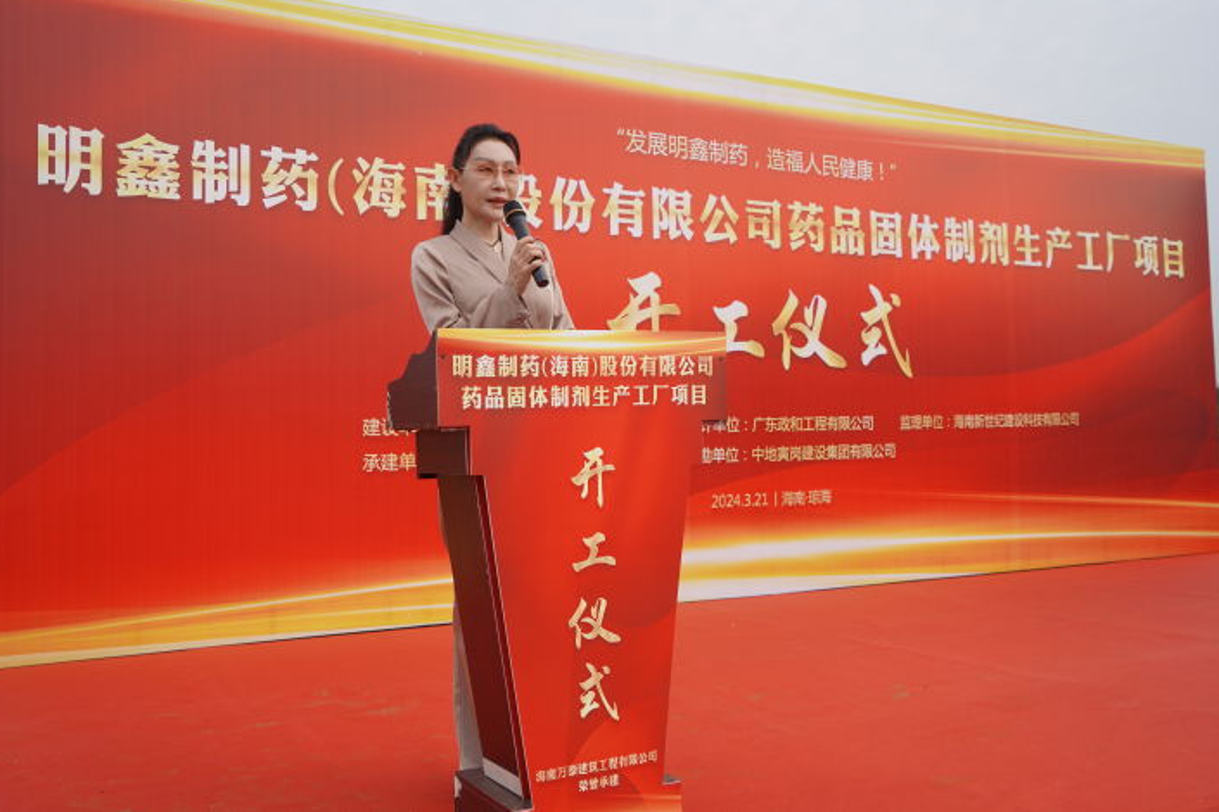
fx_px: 1117
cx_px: 572
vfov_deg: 40.0
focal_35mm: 33
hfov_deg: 57.2
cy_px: 382
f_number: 4.5
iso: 100
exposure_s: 1/500
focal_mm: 31
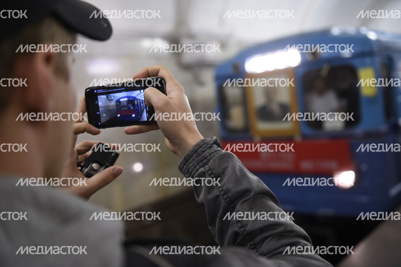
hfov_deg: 54.5
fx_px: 390
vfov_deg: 37.8
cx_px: 200
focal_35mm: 35
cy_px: 134
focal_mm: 35
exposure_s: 1/200
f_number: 2.8
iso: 2000
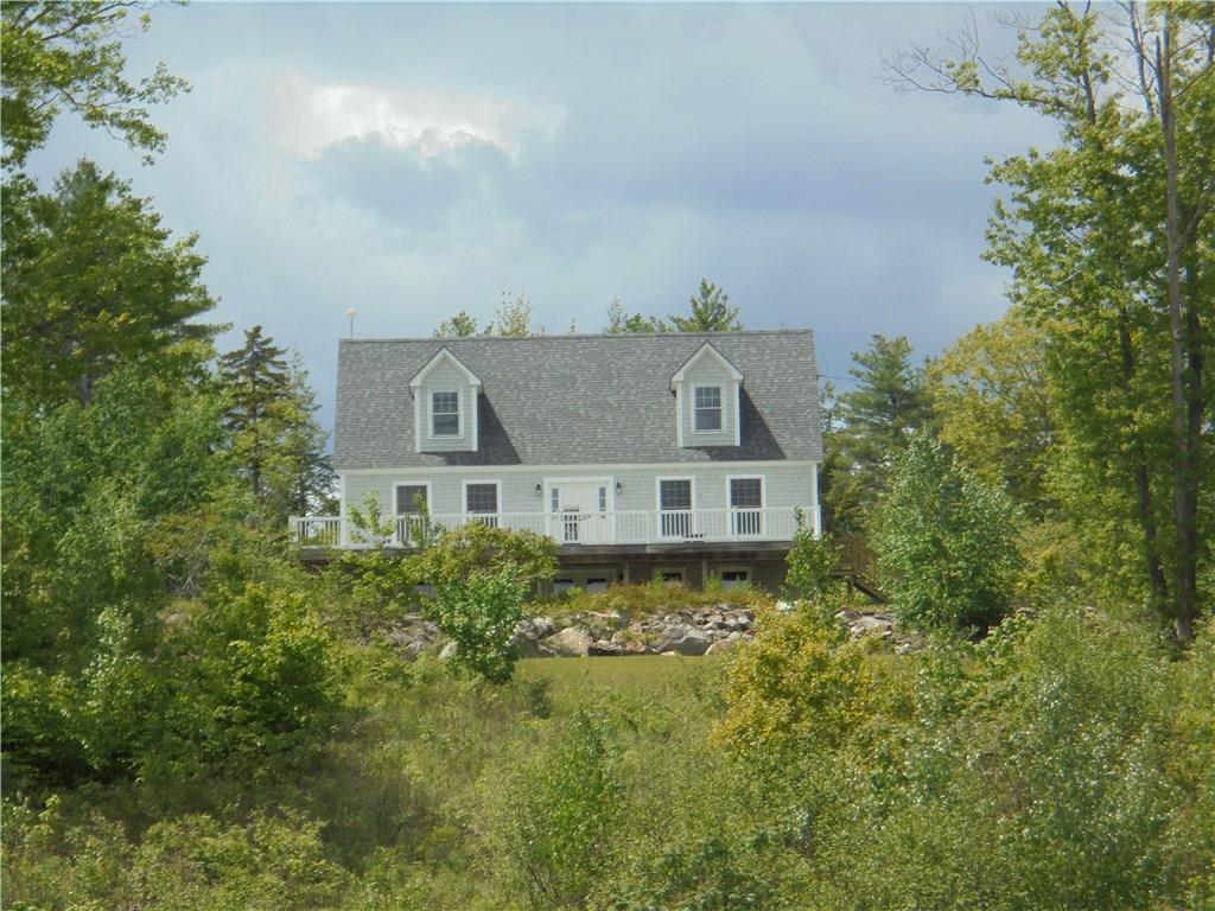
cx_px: 608
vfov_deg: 9.5
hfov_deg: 12.7
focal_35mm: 156
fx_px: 5476
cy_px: 456
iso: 100
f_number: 6.5
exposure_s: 1/400
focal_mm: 27.6
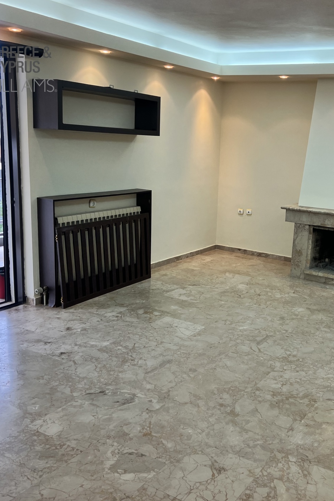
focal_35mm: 37
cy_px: 250
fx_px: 515
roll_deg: -3.2
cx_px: 232
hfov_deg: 35.5
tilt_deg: -12.5
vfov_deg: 51.9
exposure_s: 1/100
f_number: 1.5
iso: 50
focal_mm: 5.7
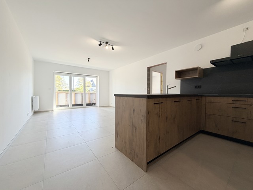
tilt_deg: -1.0
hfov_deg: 102.1
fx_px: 102
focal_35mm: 14
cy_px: 95
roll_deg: +0.1
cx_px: 126
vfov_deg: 85.7
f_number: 2.2
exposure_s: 1/100
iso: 40
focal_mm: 2.22
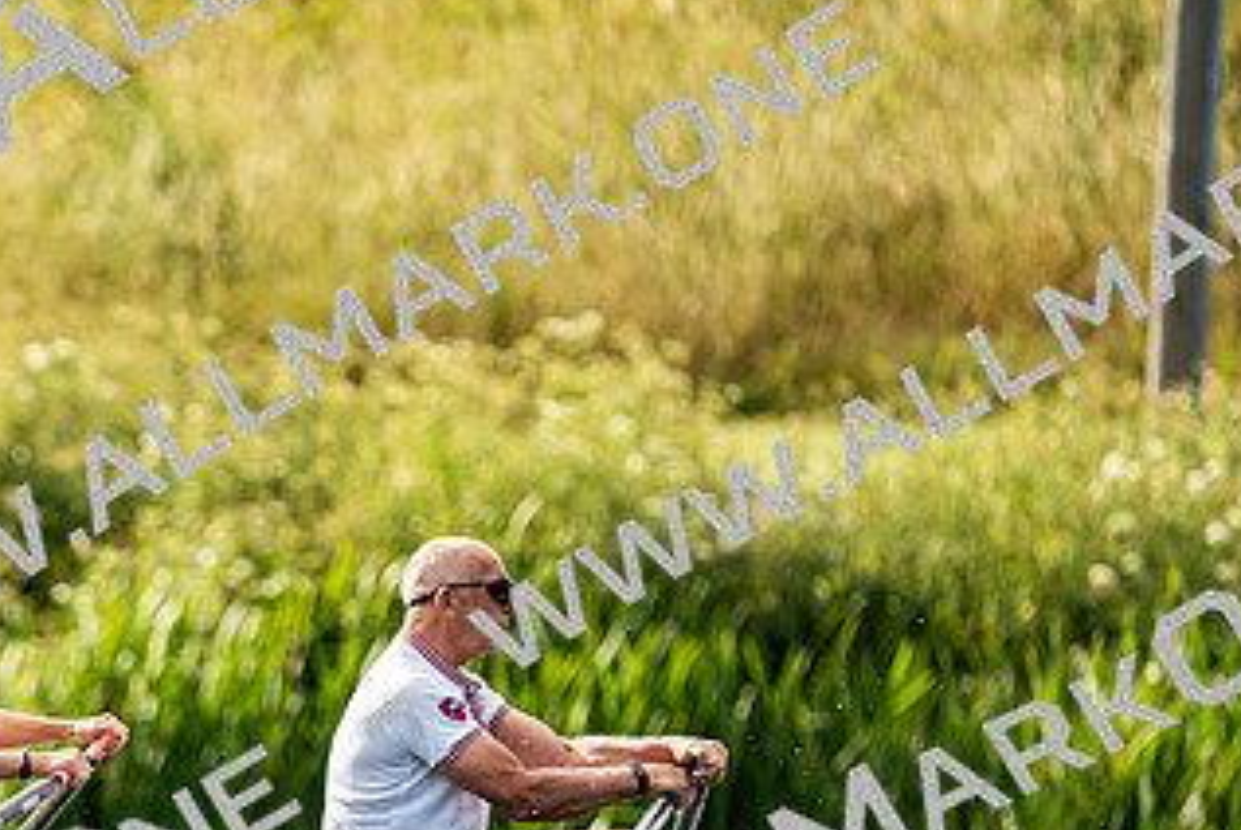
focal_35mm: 1097
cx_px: 184
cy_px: 734
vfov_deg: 1.3
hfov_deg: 1.9
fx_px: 37850
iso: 400
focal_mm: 600
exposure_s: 1/2000
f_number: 6.3
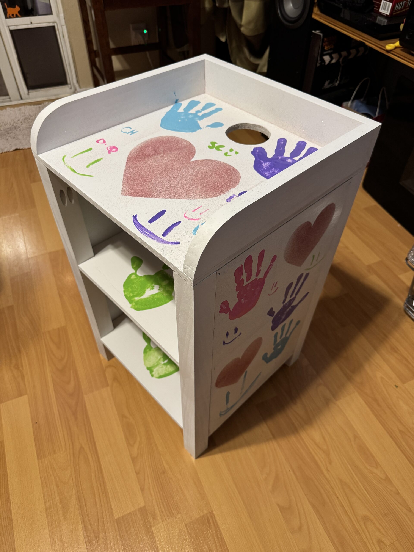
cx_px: 207
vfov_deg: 71.6
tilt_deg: -46.9
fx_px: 383
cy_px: 276
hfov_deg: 56.8
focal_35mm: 24
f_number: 1.78
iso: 250
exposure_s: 1/60
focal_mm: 6.76
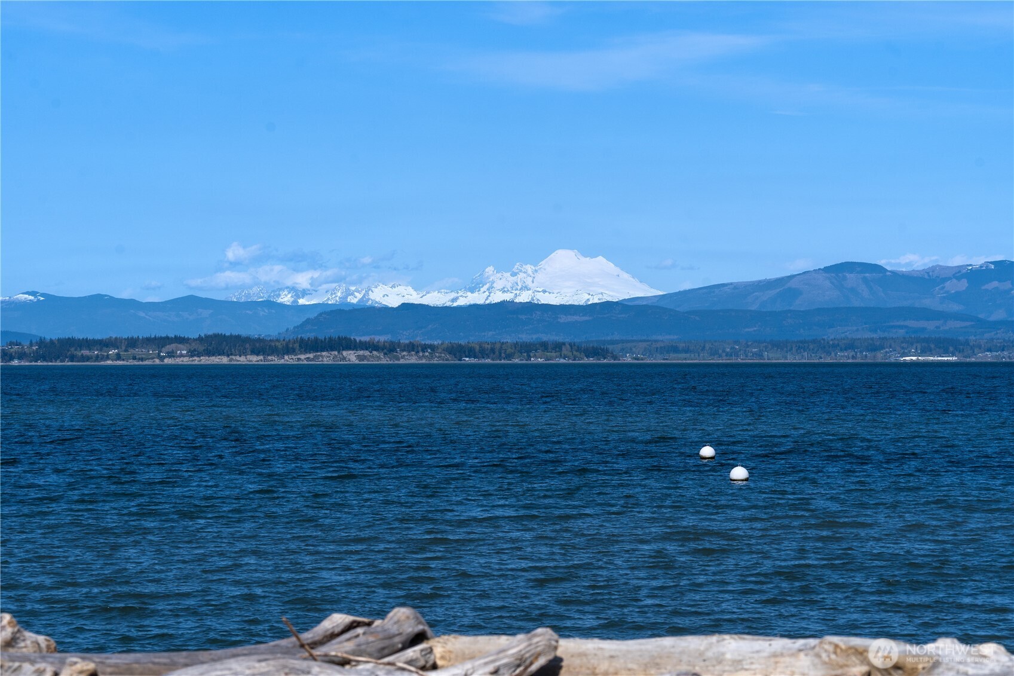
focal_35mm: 113
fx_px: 3182
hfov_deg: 18.1
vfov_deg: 12.1
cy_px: 338
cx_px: 507
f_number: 9
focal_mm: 113
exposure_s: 1/1600
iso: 320
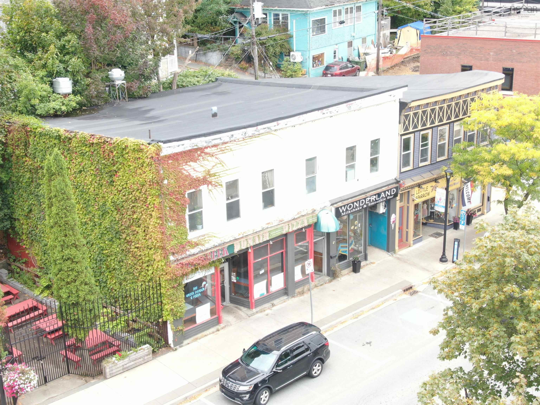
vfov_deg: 30.3
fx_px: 749
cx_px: 270
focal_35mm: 48
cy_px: 202
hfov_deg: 39.7
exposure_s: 1/30
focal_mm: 8.6
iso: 100
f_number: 3.8
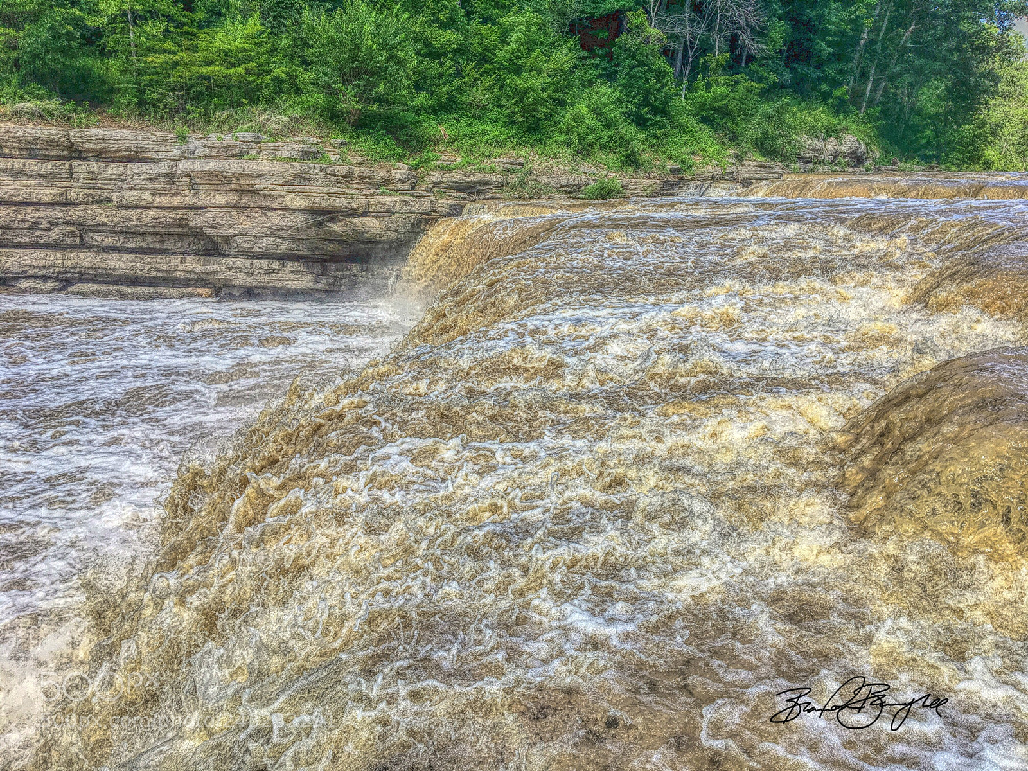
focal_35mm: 29
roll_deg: -0.9
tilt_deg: -12.0
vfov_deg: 48.2
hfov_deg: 61.7
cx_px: 514
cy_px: 386
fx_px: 861
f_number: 2.2
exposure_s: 1/1040
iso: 25
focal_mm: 4.15
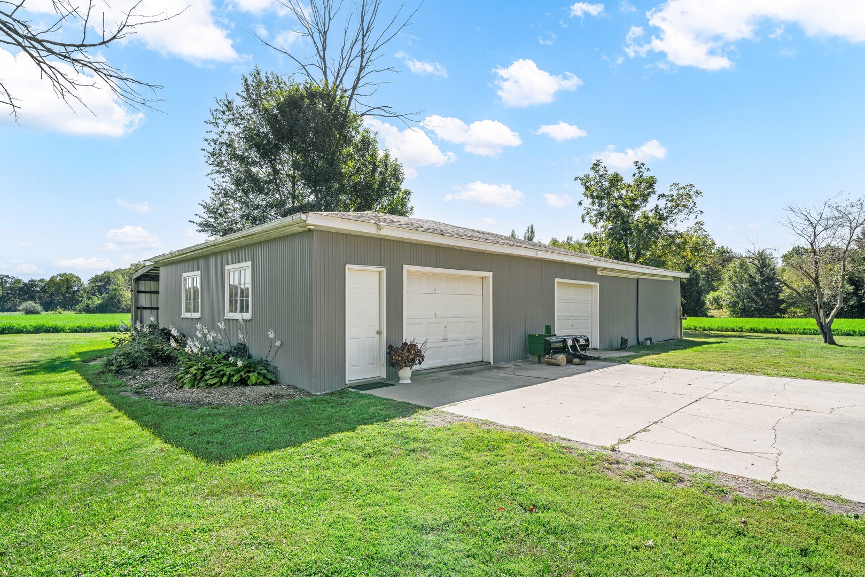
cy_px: 288
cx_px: 432
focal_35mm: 18
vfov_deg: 67.4
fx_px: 433
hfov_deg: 90.0
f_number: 11
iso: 100
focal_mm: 18
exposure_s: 1/60
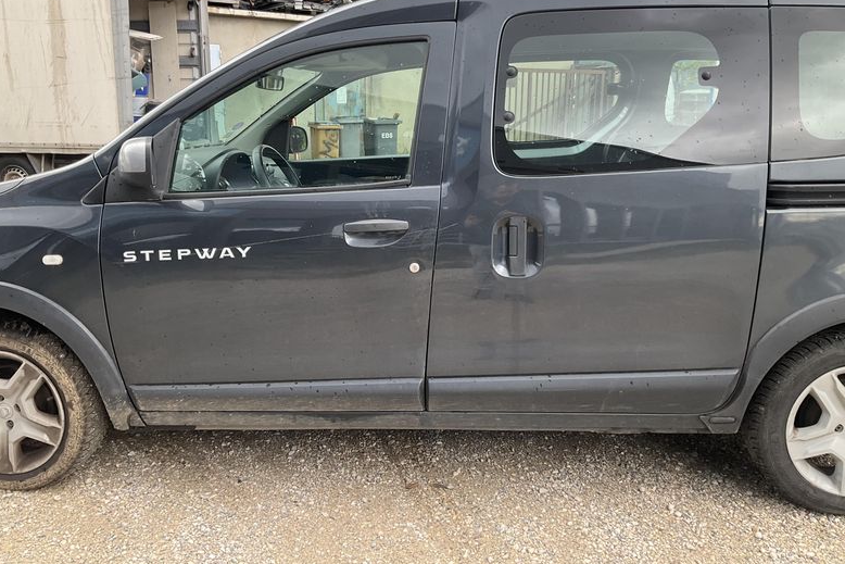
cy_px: 240
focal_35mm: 31
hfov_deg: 60.3
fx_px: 728
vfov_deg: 42.2
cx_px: 428
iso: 25
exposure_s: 1/122
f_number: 1.8
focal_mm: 3
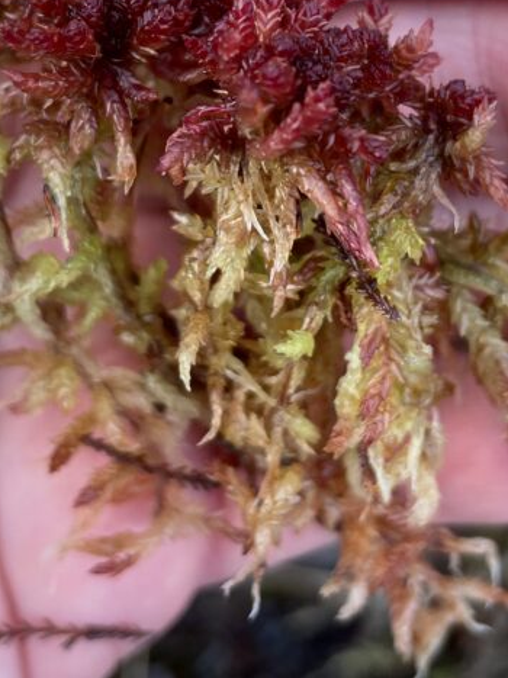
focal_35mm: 57
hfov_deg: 25.6
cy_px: 167
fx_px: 1116
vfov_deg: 33.1
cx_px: 324
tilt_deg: -71.8
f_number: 1.6
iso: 50
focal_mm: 4.2
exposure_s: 1/121
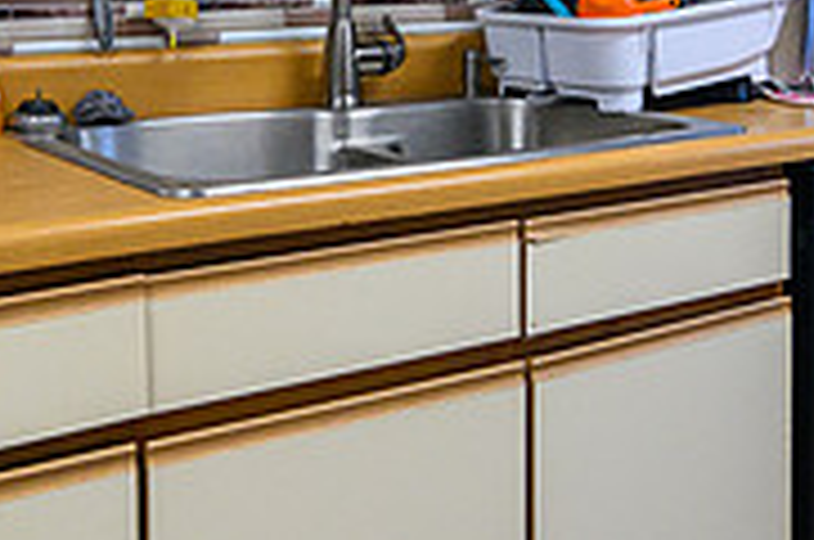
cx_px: 422
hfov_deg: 35.1
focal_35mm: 57
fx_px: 1287
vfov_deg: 22.5
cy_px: -39
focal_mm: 17
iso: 2500
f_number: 4
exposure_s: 1/320
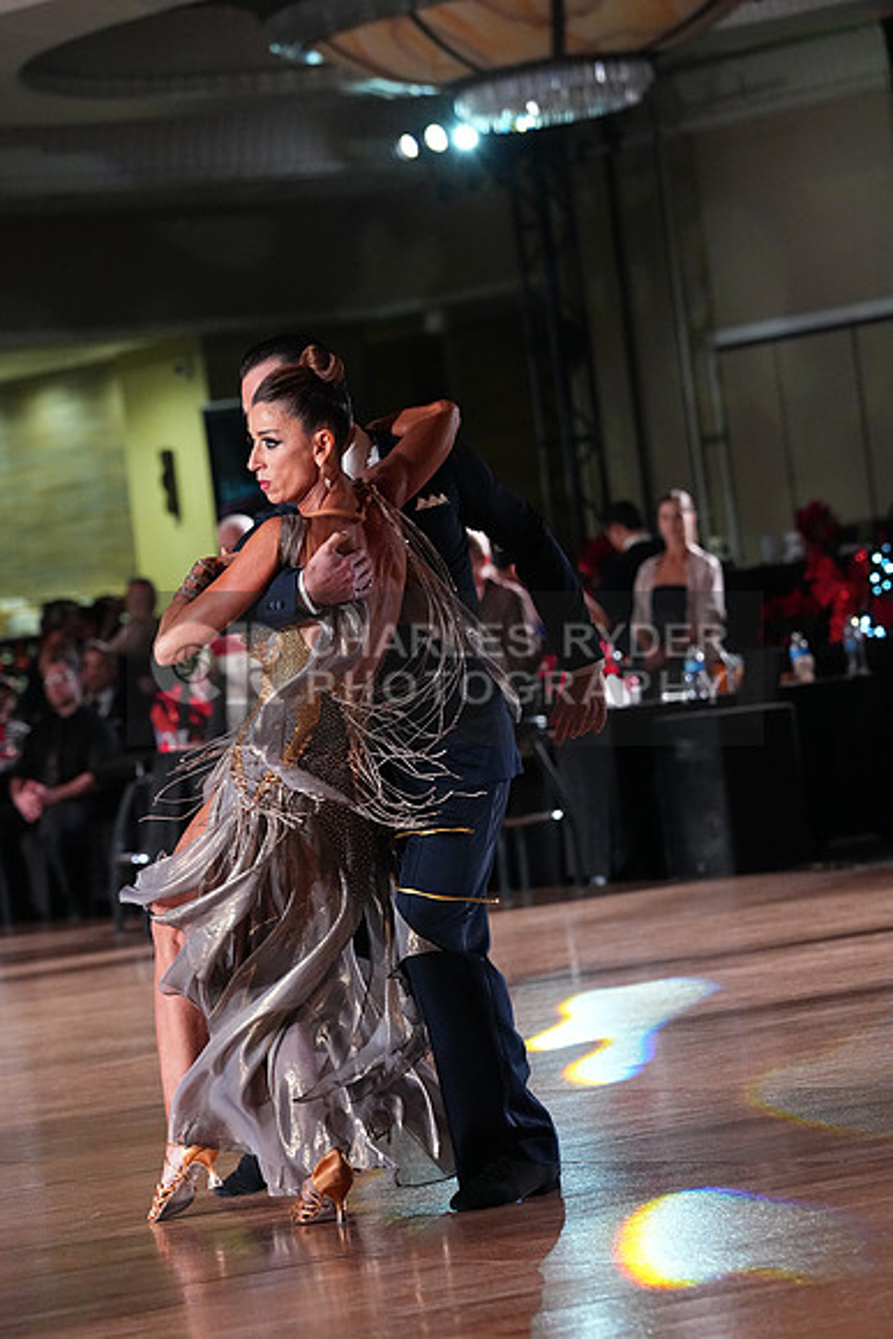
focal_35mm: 153
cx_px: 446
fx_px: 5689
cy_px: 670
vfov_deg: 13.4
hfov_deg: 9.0
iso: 8000
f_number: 5
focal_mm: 153
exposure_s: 1/400
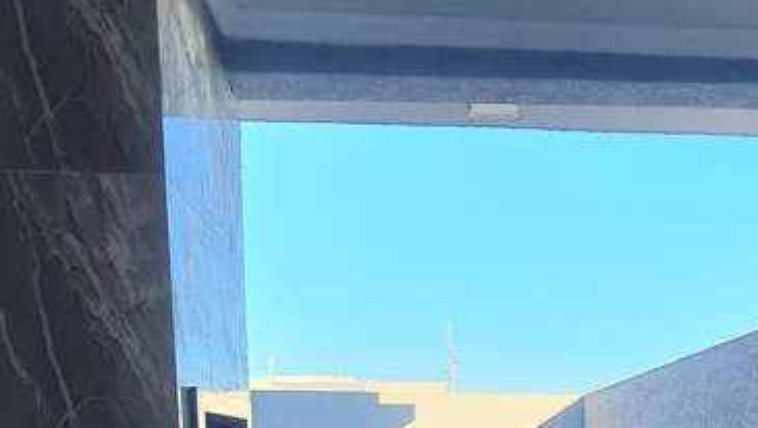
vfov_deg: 28.3
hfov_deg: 60.8
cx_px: 426
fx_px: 644
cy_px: 591
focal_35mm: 32
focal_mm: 1.74
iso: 50
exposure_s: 1/225
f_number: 2.2
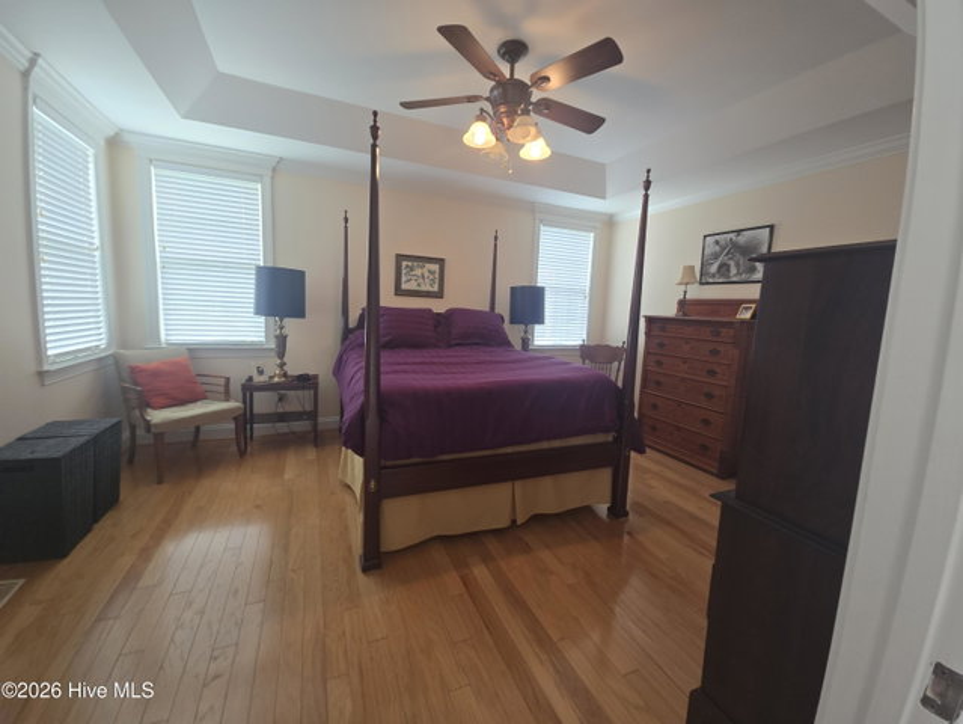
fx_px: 362
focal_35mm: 13
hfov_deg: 106.1
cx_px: 482
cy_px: 362
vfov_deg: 90.0
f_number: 2.2
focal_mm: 2.2
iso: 100
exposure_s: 1/60
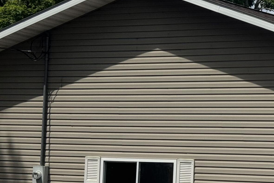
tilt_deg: +3.4
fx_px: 967
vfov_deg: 10.8
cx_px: 326
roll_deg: -1.3
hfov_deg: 15.6
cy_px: 80
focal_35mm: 127
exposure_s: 1/9009
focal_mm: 6.76
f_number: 1.78
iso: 80
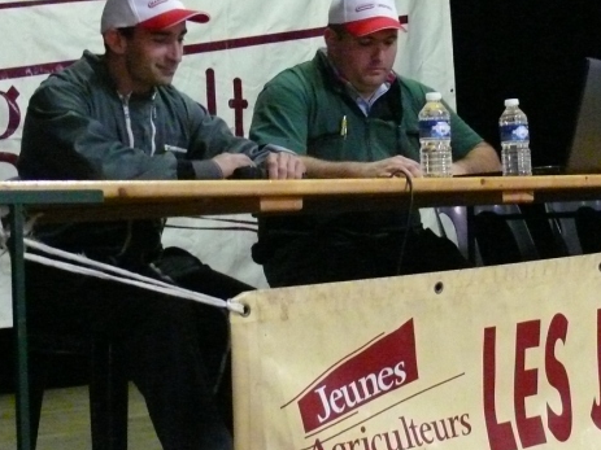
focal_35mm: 84
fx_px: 1458
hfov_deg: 23.2
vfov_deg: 17.5
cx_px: 411
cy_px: 134
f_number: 2.8
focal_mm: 8
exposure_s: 1/30
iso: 800
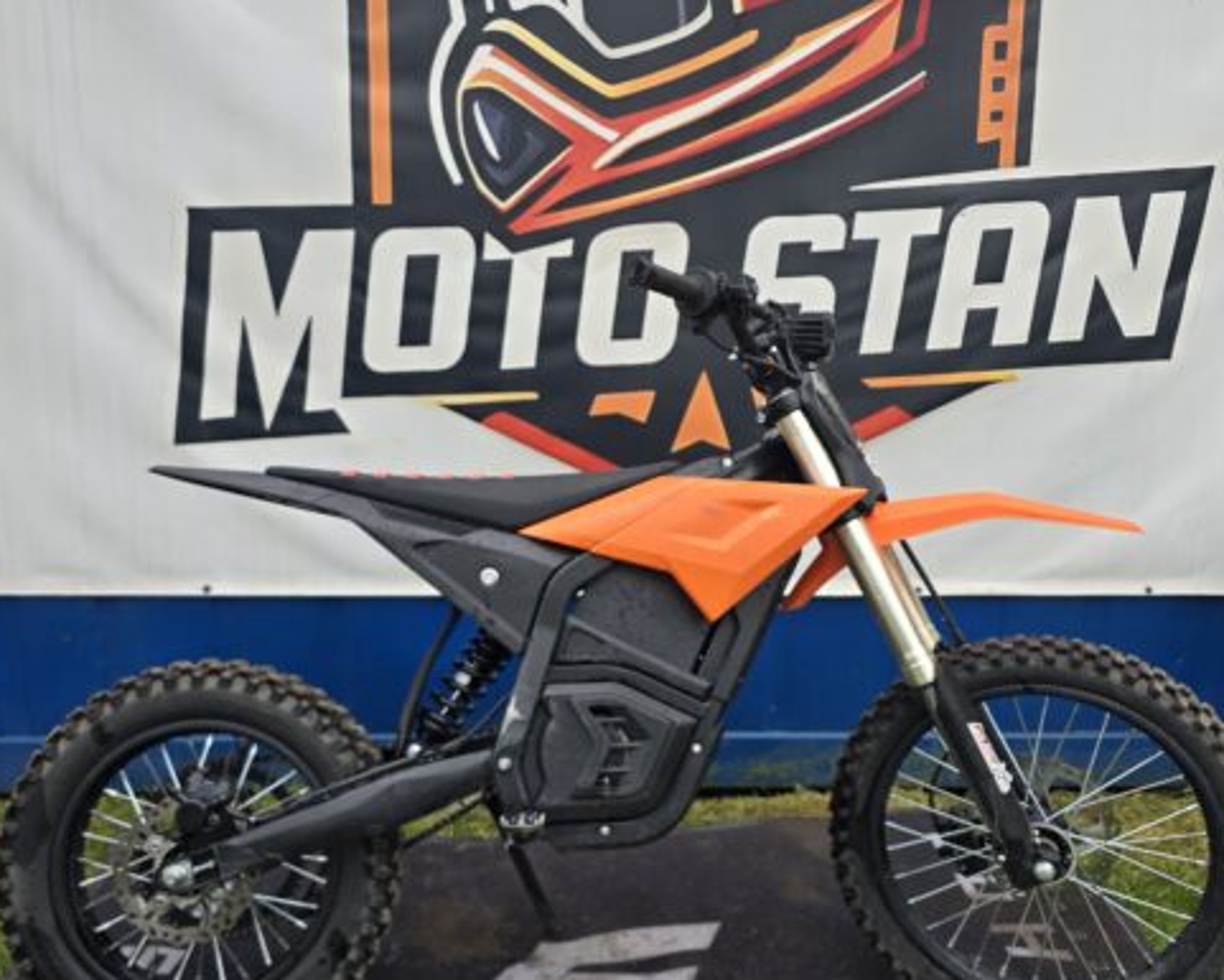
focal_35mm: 28
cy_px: 522
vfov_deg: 51.5
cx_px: 606
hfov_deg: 62.2
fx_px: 1015
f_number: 1.7
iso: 25
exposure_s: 1/180
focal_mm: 6.3
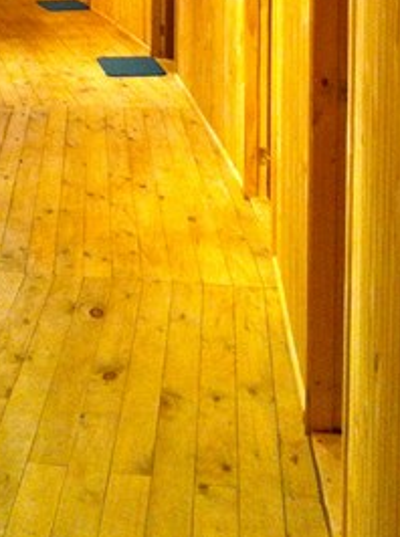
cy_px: -55
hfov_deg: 18.4
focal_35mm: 79
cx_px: 71
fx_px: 1223
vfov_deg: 23.3
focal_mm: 3.85
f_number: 2.8
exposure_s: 1/15
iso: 400
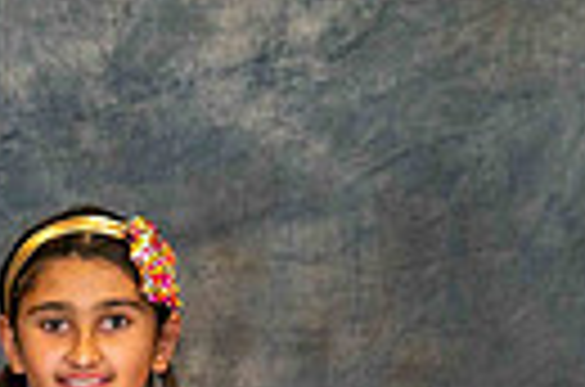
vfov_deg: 3.2
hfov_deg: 4.8
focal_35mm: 427
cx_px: -21
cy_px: 814
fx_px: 6922
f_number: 4
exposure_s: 1/160
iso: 1600
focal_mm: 85
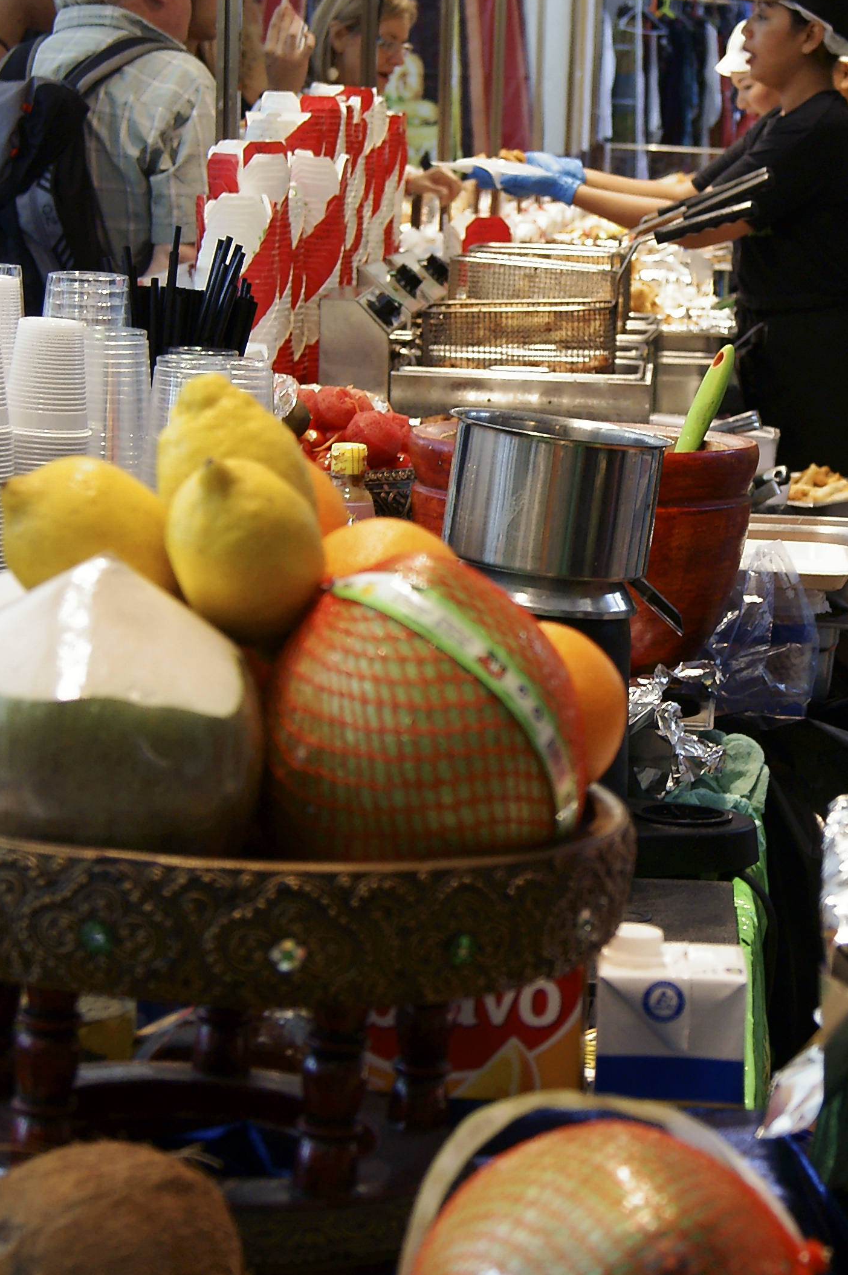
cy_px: 557
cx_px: 670
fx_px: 3468
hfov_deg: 13.9
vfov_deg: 20.8
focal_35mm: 98
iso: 400
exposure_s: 1/50
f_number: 4.5
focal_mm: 30
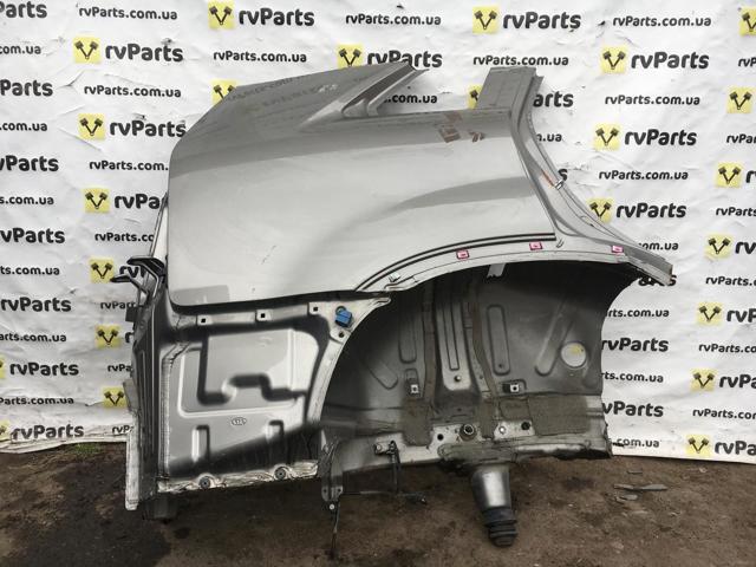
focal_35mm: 29
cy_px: 284
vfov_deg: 48.2
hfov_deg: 61.7
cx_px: 378
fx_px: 633
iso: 25
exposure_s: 1/277
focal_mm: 4.15
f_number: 2.2
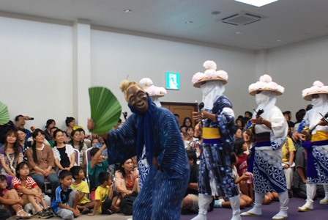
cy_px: 110
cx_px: 164
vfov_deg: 32.0
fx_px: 383
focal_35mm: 42
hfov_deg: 46.3
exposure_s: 1/25
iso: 1000
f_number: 3.5
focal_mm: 28
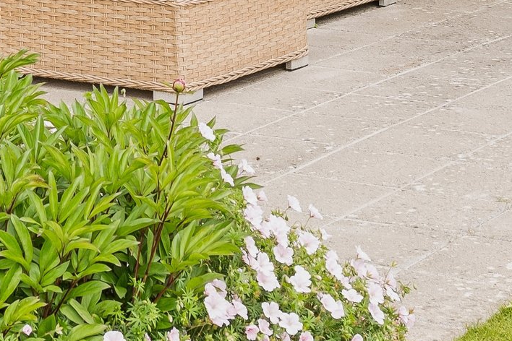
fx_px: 2078
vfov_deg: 8.9
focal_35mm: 146
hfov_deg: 13.9
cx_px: 25
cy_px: -296
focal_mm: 34.5
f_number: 8
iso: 200
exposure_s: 1/100
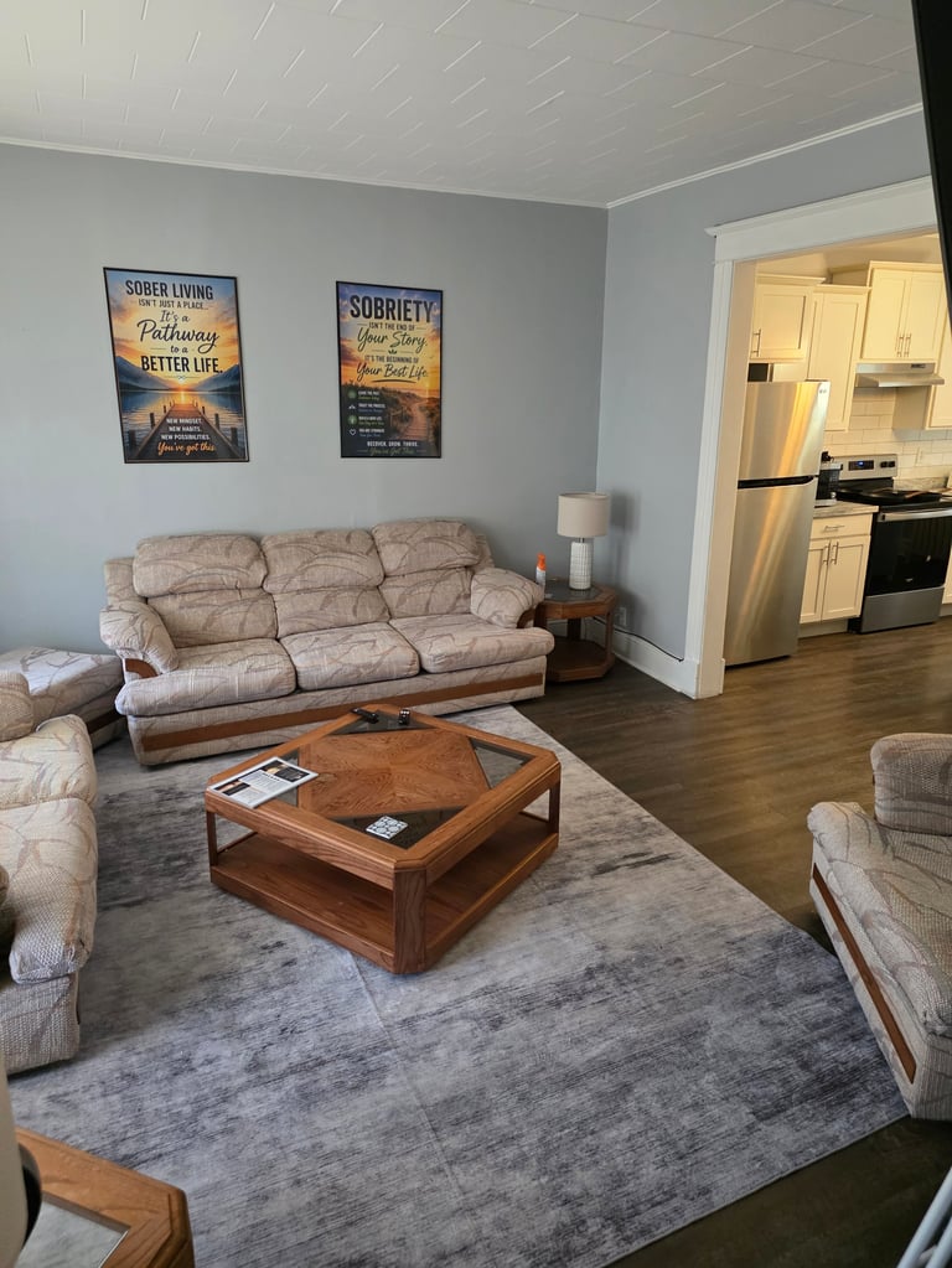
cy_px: 634
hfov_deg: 58.9
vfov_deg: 73.9
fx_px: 843
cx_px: 476
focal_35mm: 23
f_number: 1.7
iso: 1250
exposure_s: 1/120
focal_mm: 6.25
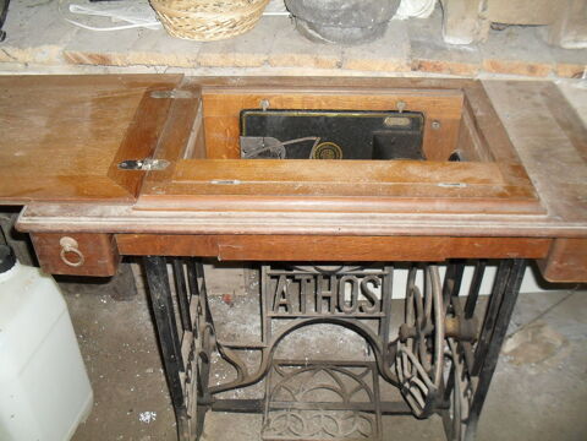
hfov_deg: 52.6
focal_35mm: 35
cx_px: 294
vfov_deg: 40.7
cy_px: 220
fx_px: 594
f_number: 3.2
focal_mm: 6.3
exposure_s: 1/45
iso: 200
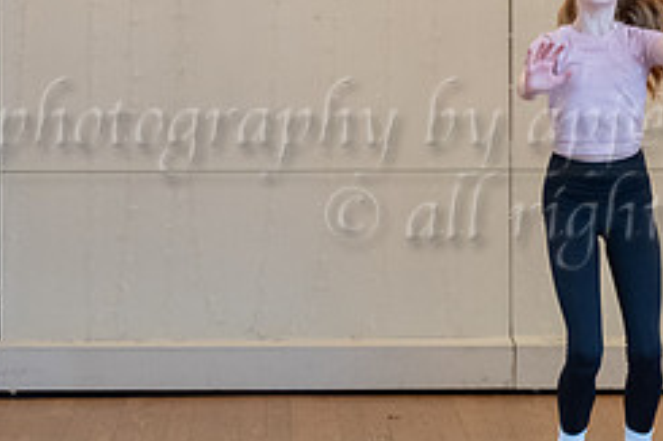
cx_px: 605
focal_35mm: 223
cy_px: 158
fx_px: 4104
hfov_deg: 9.2
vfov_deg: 6.2
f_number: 2.8
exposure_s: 1/200
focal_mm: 75
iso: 1600
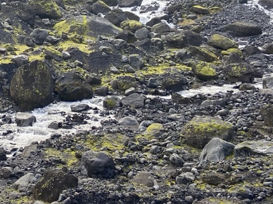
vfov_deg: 18.3
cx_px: 35
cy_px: 14
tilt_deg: -1.6
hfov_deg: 24.1
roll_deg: -2.4
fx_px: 623
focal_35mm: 79
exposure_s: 1/439
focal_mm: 4.25
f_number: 1.8
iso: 32
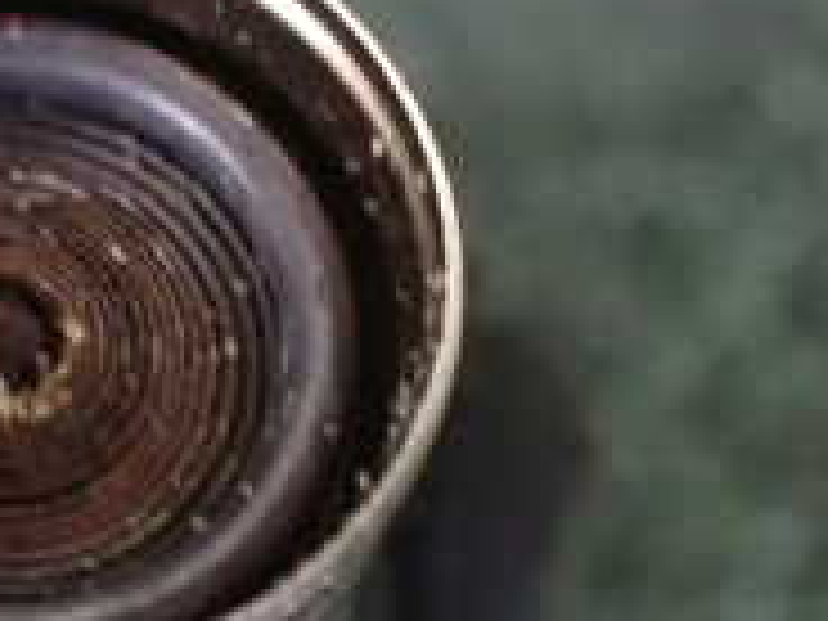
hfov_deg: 19.4
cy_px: 270
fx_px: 2344
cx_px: -18
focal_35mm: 98
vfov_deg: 15.1
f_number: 2.3
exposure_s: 1/25
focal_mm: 5.4
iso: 1600
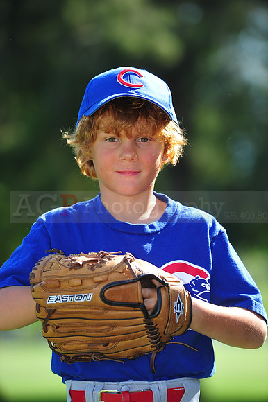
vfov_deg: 10.3
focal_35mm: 200
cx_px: 134
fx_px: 2236
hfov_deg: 6.9
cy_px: 201
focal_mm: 200
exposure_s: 1/400
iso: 200
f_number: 4.5
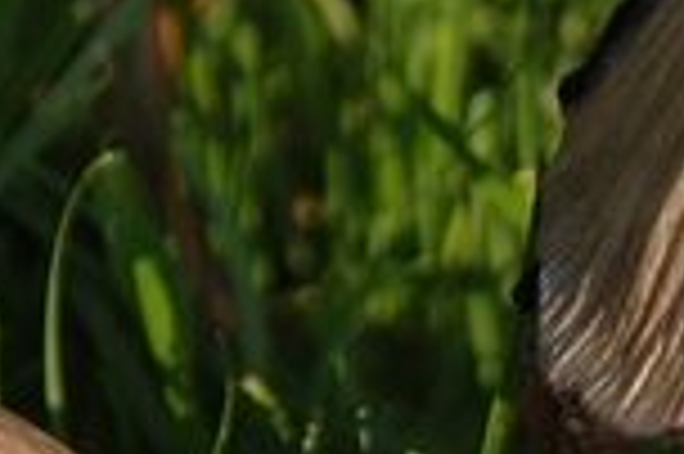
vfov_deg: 1.9
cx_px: 1048
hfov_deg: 2.9
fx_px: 13513
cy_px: 861
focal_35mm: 712
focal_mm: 90
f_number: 6.3
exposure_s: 1/200
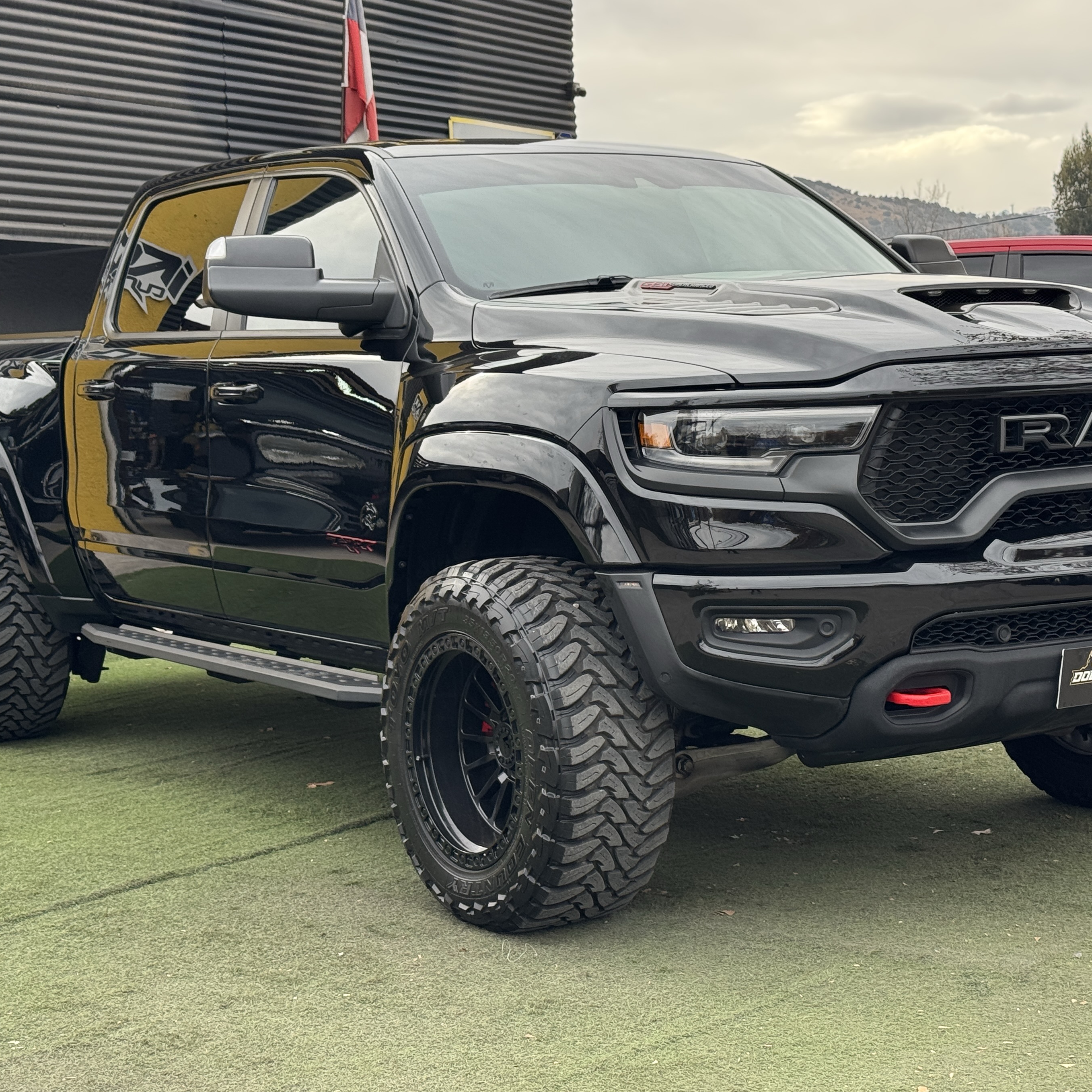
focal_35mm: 63
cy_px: 491
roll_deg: +1.9
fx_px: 2248
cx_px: 600
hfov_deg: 27.3
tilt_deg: -1.5
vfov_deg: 27.3
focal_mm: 6.76
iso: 64
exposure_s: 1/715
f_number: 1.78
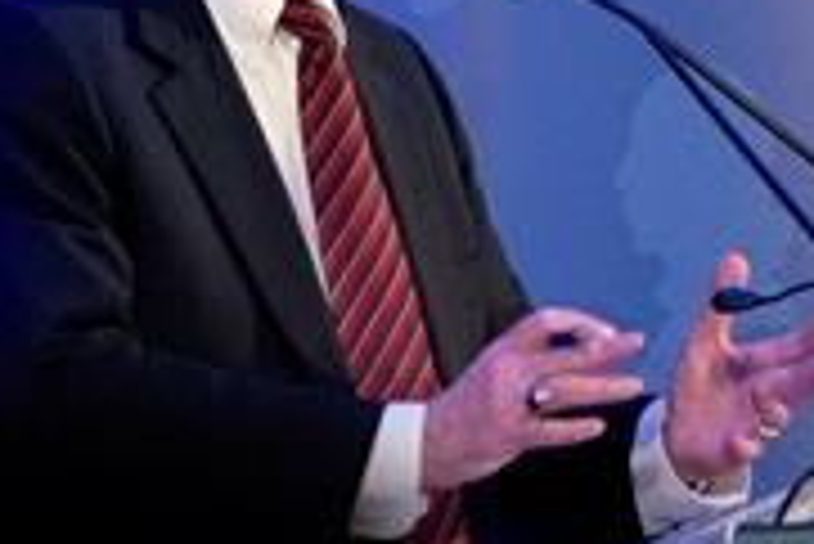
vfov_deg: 1.1
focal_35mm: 1250
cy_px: -241
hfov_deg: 1.6
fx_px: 28286
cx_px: -342
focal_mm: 348
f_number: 5.6
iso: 6400
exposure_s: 1/125
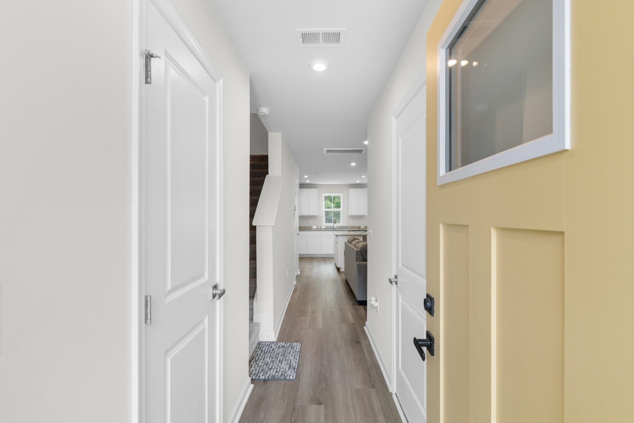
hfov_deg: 90.0
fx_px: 317
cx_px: 317
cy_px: 212
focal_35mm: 18
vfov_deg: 67.4
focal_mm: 12
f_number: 4.8
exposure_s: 1/25
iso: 100
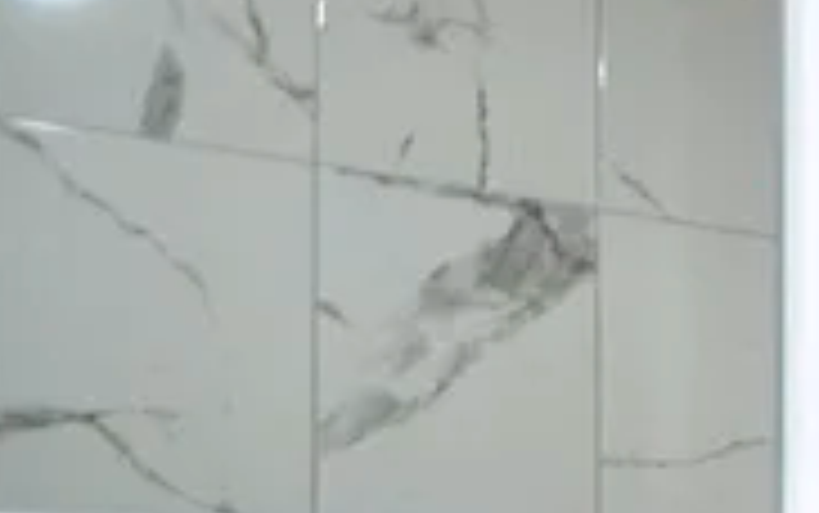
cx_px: 2470
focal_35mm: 101
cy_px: 666
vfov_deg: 12.6
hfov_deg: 11.4
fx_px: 2256
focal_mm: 10
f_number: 3.5
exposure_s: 1/60
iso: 1250
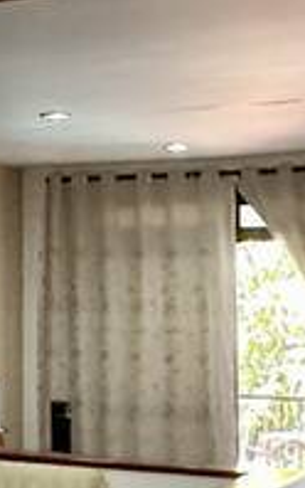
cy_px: 261
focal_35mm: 108
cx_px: -342
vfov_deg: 19.3
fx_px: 1434
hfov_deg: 10.9
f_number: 2.2
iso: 320
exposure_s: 1/120
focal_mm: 2.22
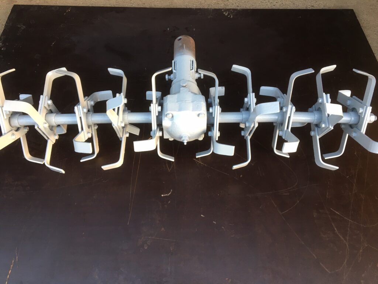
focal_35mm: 29
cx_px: 189
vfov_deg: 48.2
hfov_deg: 61.7
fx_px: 317
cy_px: 142
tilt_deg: -54.9
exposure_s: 1/33
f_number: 2.2
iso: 80
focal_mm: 4.15
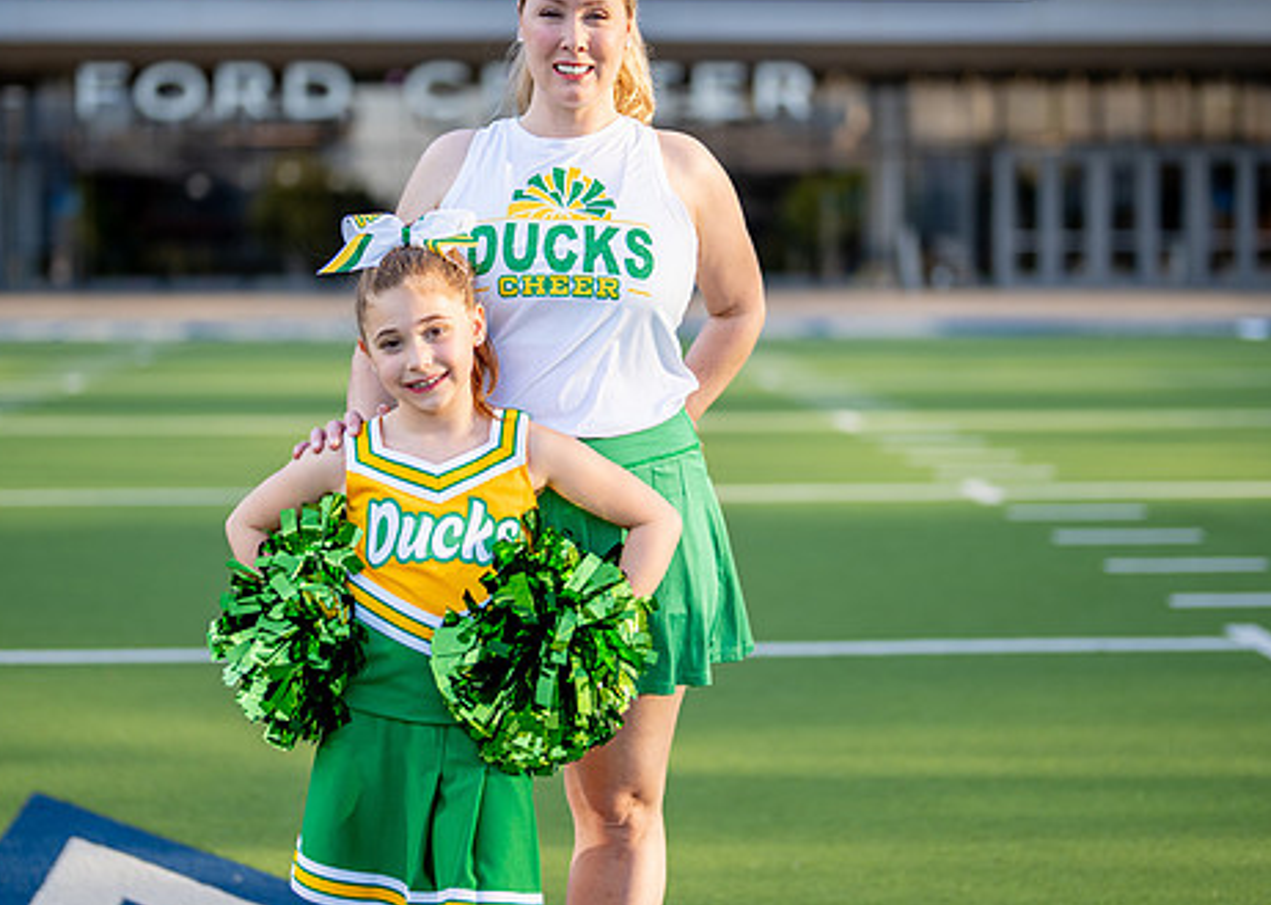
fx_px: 2668
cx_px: 578
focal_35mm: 74
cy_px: 370
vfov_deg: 19.2
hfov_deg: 26.8
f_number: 1.2
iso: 100
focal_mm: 50
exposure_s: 1/2500
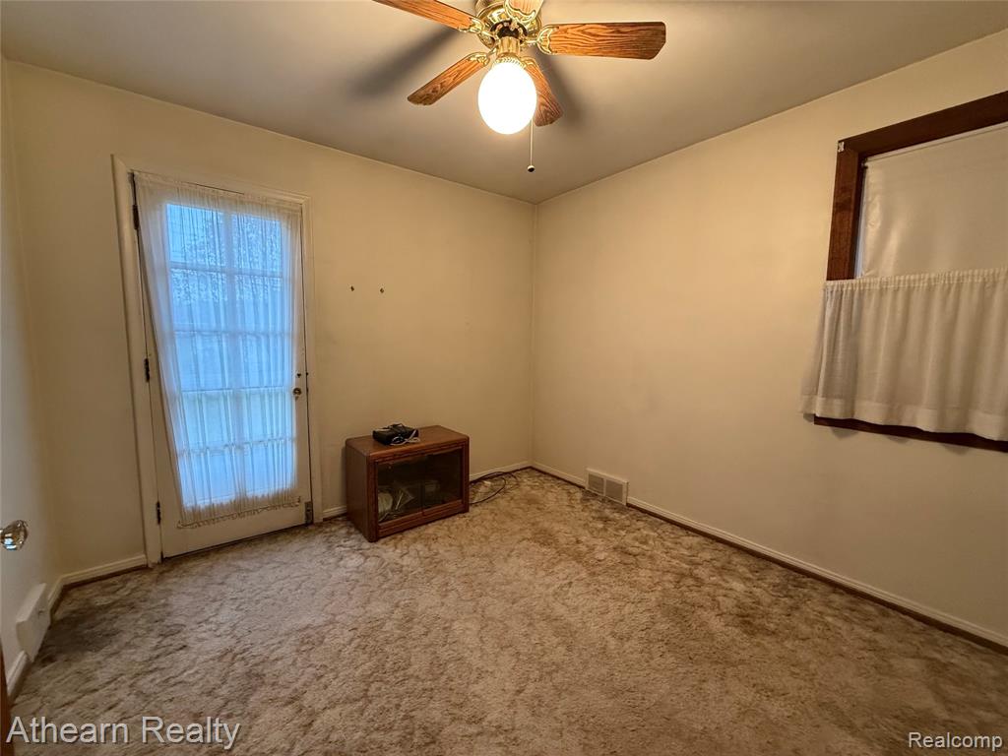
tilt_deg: -4.8
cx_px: 504
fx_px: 408
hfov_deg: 102.1
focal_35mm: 14
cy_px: 378
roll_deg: -0.1
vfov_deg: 85.7
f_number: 2.2
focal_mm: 2.22
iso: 500
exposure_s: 1/60
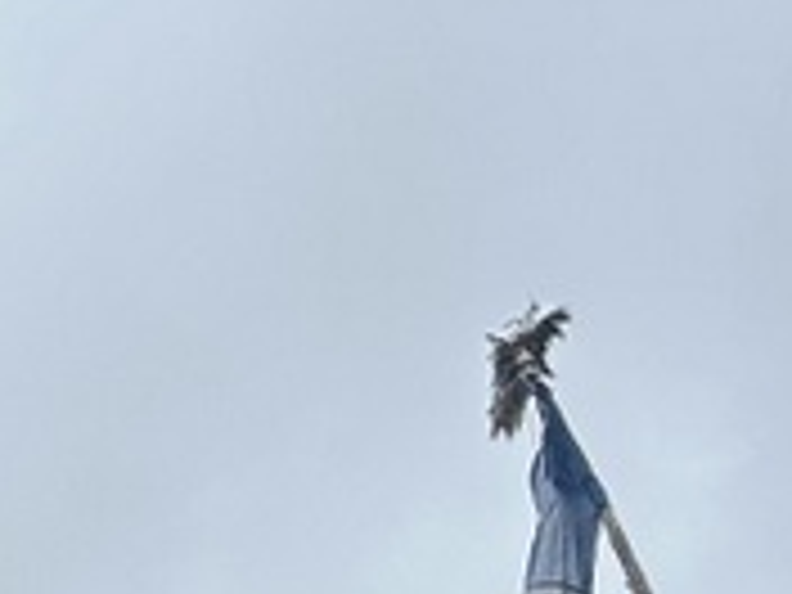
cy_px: 1109
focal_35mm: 123
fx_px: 2814
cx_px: -729
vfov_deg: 11.1
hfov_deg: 13.9
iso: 80
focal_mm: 6.86
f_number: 1.78
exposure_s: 1/1517
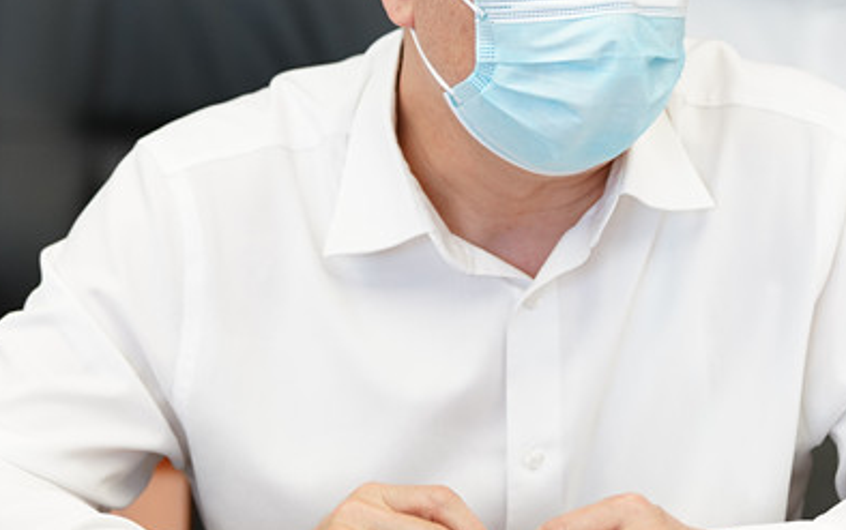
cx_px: 535
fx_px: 5007
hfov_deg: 9.7
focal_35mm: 217
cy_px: 132
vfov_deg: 6.1
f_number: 3.2
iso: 1250
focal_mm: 105
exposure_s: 1/250
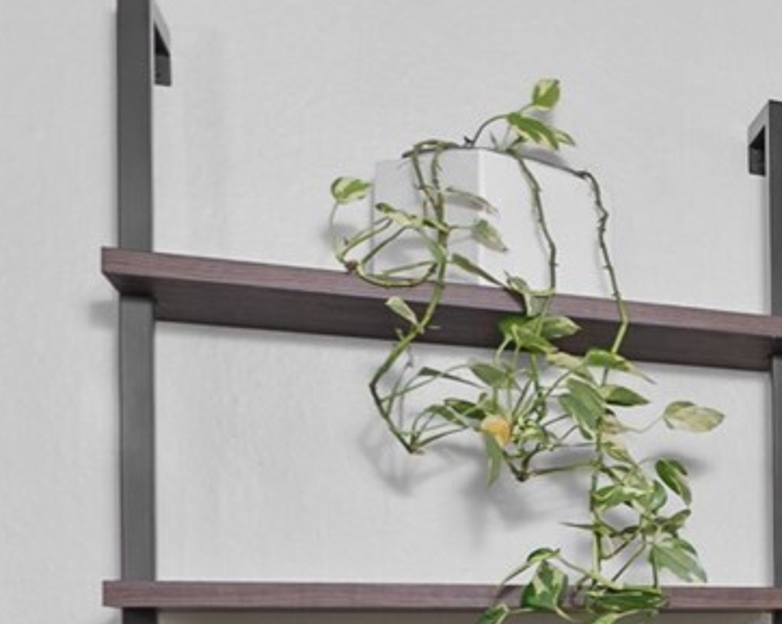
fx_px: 1526
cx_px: 1696
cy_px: 622
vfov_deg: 22.3
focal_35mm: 66
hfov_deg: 17.1
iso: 100
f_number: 8
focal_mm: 10
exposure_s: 10
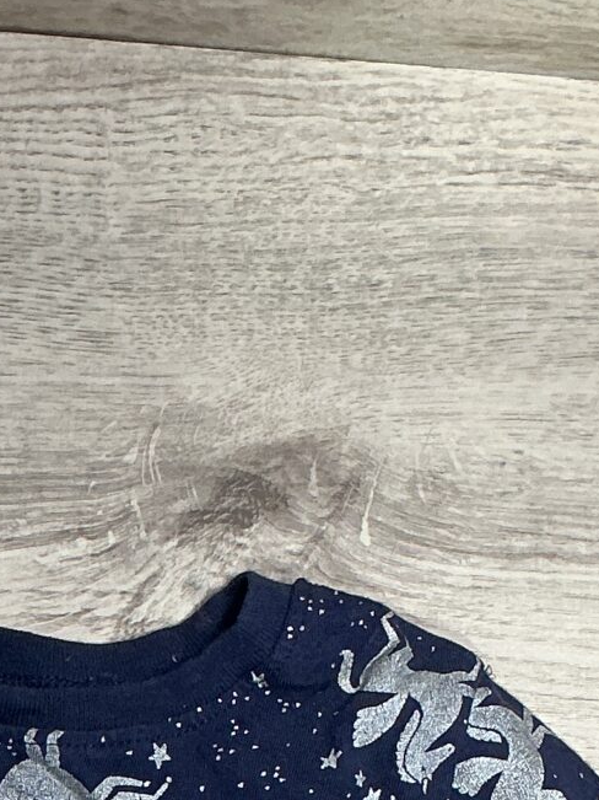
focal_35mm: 114
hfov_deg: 12.9
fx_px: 2631
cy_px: 1213
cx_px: 66
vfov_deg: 15.8
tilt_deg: -83.6
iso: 80
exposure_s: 1/50
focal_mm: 3
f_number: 1.8
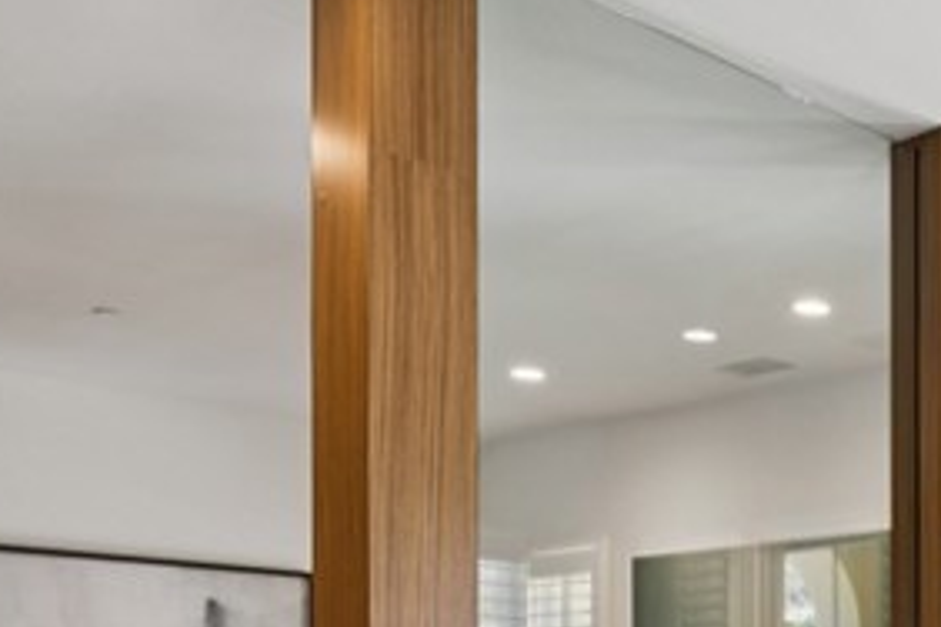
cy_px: 764
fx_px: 1535
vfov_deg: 21.4
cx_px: 1178
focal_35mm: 59
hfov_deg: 28.7
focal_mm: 16.2
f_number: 13
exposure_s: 1/3.33
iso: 100
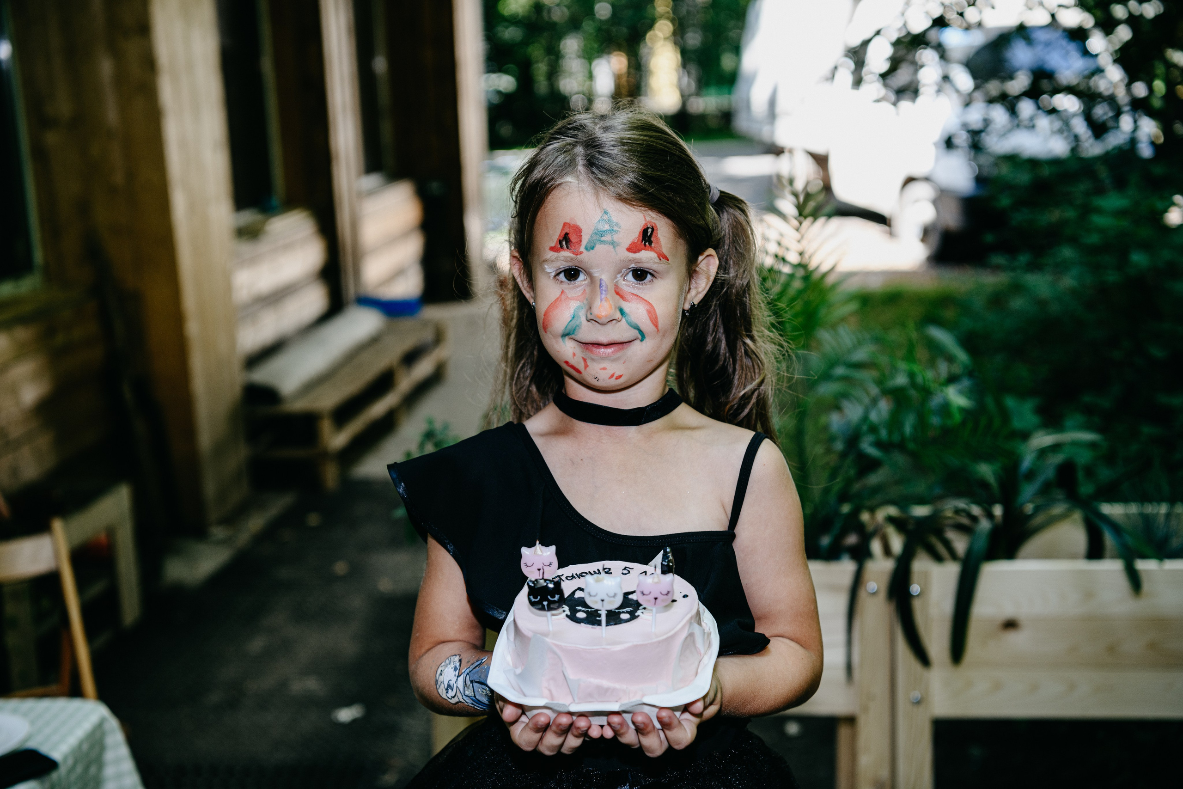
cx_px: 592
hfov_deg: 41.1
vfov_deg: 28.1
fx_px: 1577
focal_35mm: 48
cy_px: 394
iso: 320
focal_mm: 48
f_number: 3.5
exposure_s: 1/160
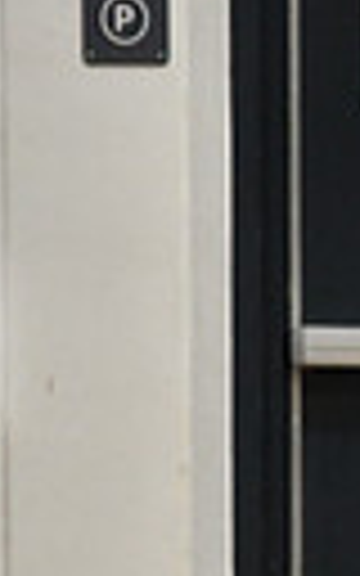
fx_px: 21694
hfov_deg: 0.9
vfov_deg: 1.5
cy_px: 524
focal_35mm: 1382
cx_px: 1215
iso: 5000
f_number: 2.8
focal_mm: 200
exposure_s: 1/800
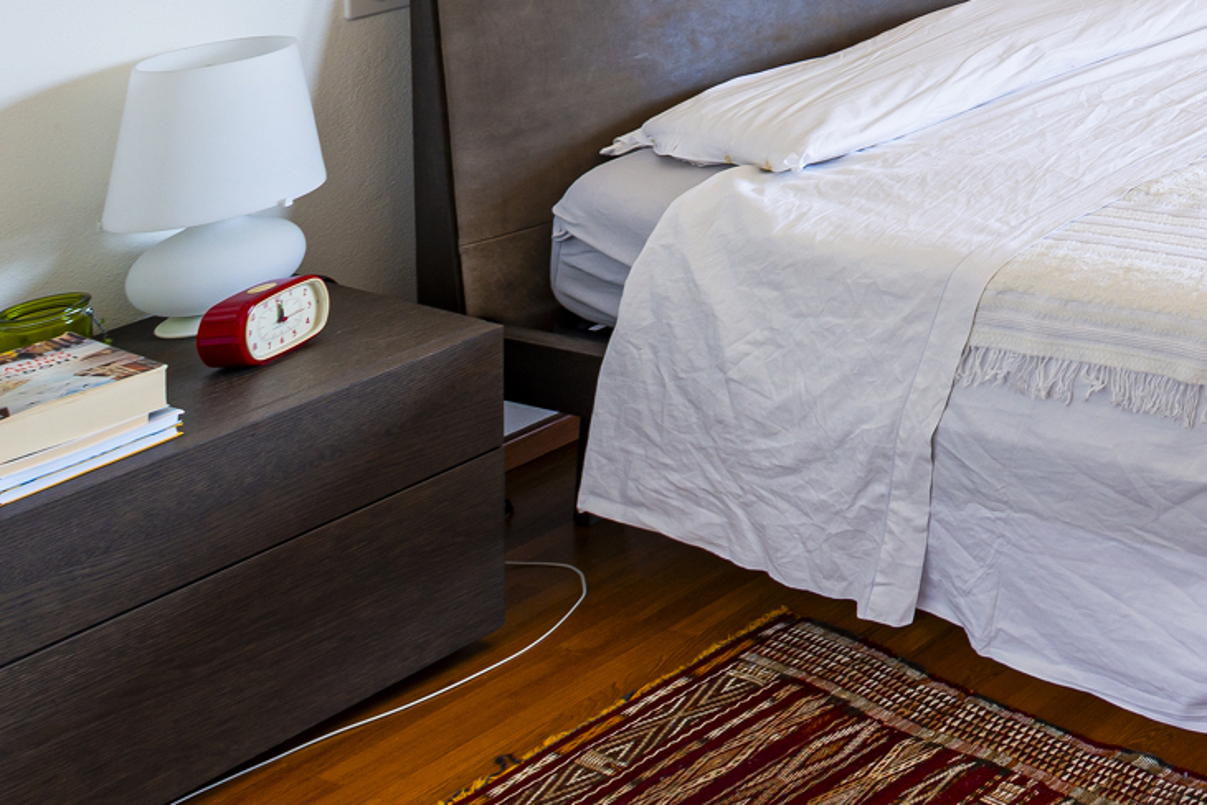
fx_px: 1643
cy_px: -552
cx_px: 2084
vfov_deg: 21.0
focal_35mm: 49
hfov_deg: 23.7
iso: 100
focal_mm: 14
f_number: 9
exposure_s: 1/6
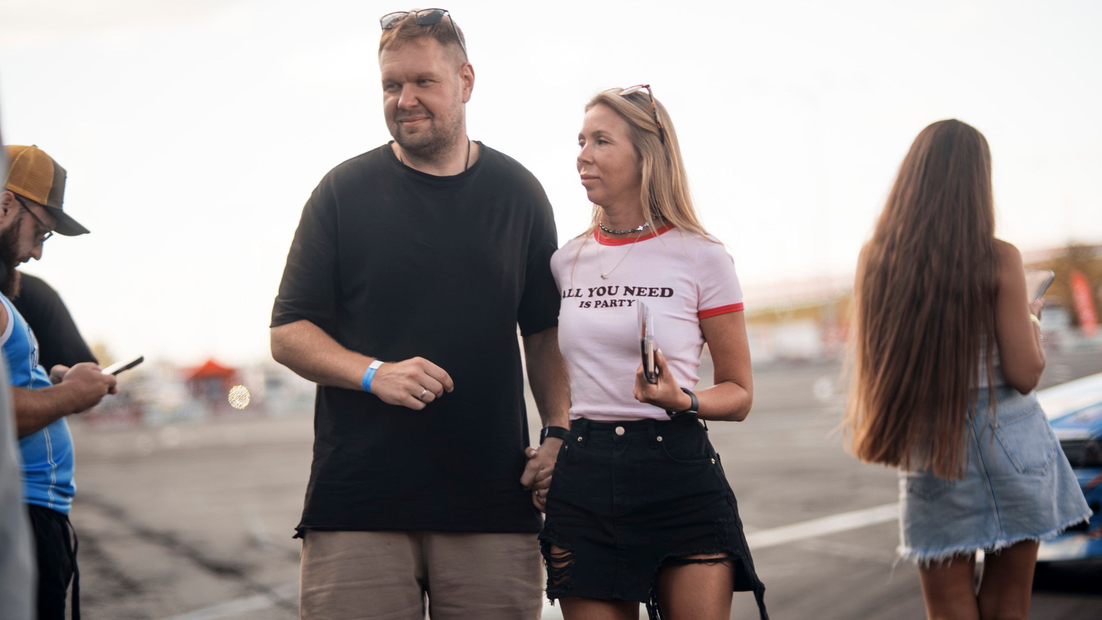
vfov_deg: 13.6
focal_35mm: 89
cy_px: 290
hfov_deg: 23.9
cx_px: 551
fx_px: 2602
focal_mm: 85
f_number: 1.8
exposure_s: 1/160
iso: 250
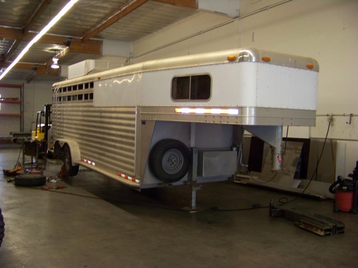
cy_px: 134
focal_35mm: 36
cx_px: 179
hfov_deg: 51.4
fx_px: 372
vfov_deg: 39.7
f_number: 2.8
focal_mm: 5.85
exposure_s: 1/30
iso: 200
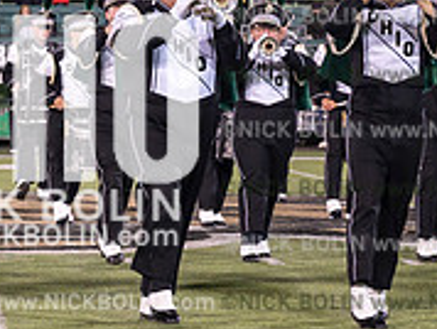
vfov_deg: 6.8
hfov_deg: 9.0
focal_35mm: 219
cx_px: 25
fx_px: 2768
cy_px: 130
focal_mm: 70
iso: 3200
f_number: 4
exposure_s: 1/640
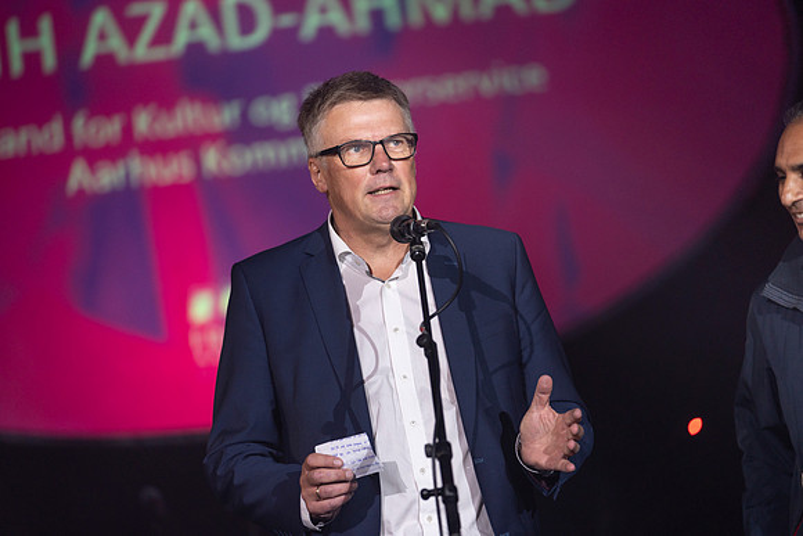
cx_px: 402
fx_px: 3882
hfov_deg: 11.8
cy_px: 268
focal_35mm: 174
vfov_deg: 7.9
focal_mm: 174
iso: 640
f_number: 2.8
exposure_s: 1/400
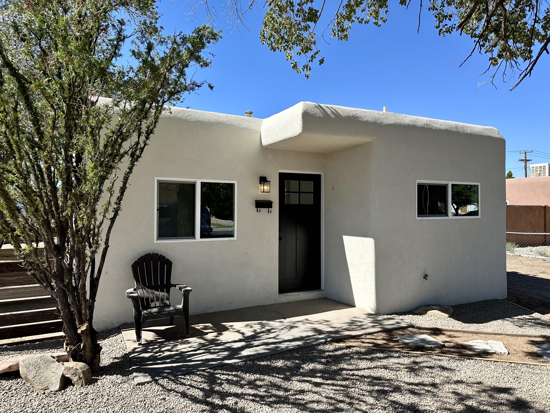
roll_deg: +0.4
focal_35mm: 24
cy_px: 206
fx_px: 381
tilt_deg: +0.4
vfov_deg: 56.8
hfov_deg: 71.6
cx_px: 275
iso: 80
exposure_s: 1/2809
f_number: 1.78
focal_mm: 6.86
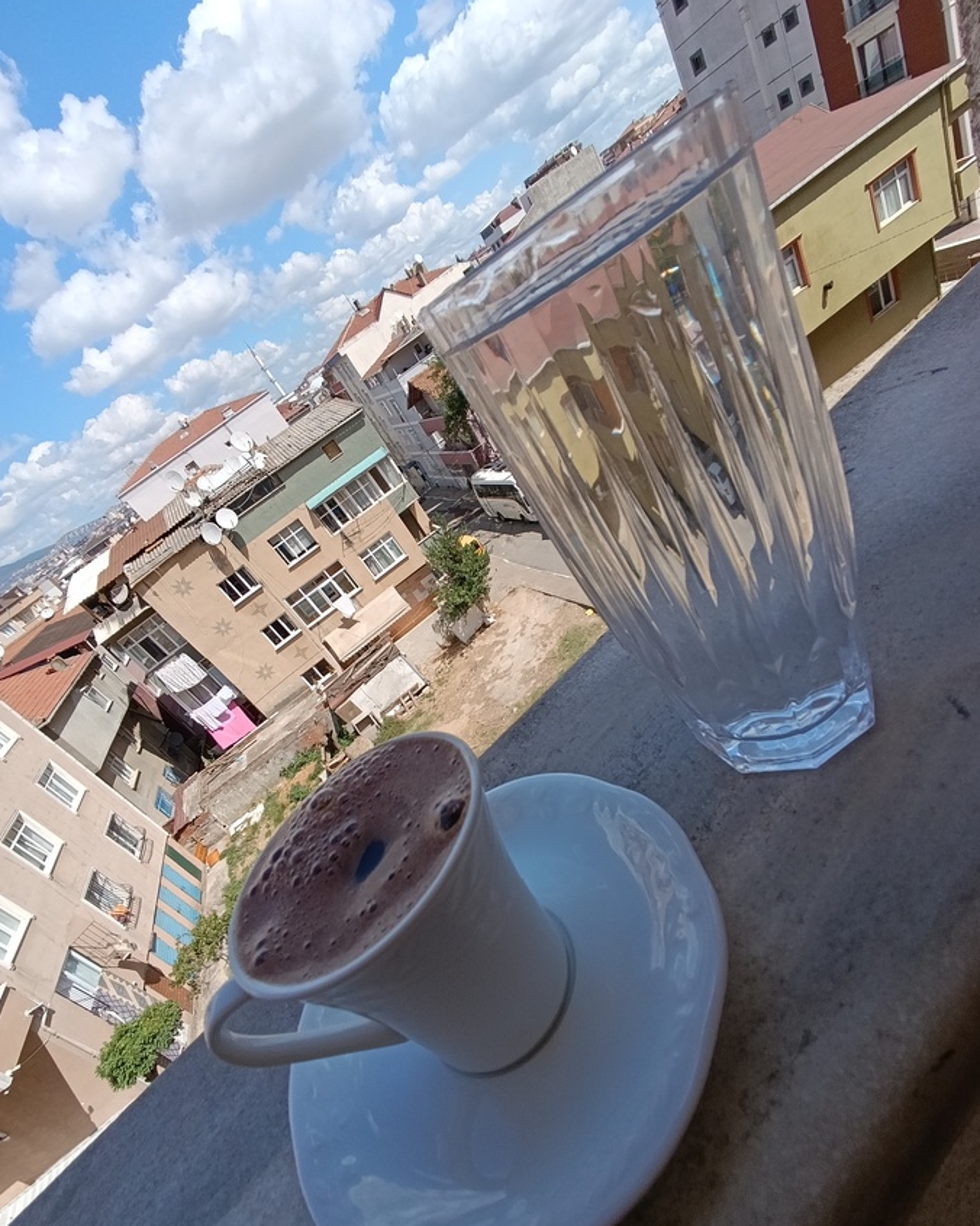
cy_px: 666
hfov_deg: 77.0
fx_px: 616
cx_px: 483
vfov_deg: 89.4
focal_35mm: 17
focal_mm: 1.65
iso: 50
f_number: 2.2
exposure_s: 1/865
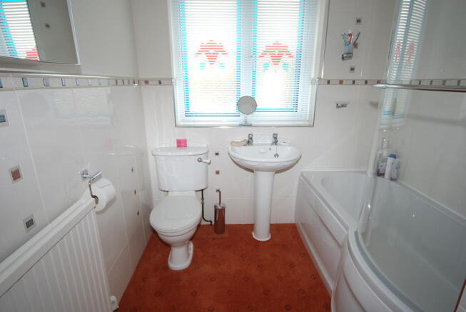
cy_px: 156
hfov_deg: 89.9
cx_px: 233
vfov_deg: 67.5
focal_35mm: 18
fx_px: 233
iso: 200
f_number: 4.5
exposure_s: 1/60
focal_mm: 12
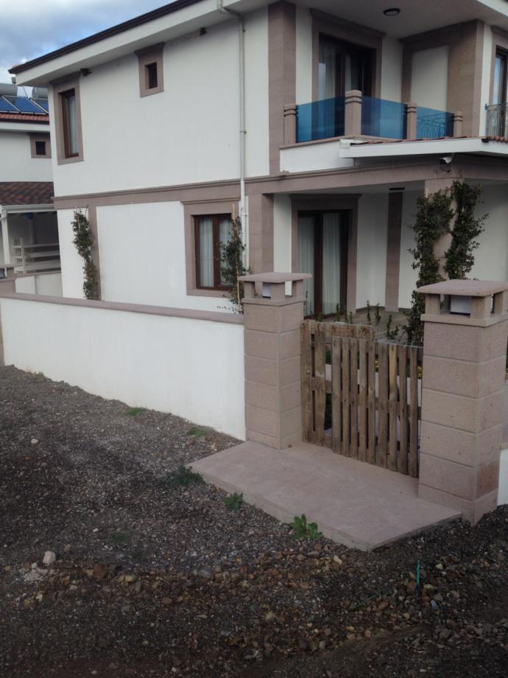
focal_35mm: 35
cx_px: 254
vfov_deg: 52.6
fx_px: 685
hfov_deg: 40.7
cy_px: 339
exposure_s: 1/789
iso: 50
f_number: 2.4
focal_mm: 4.28
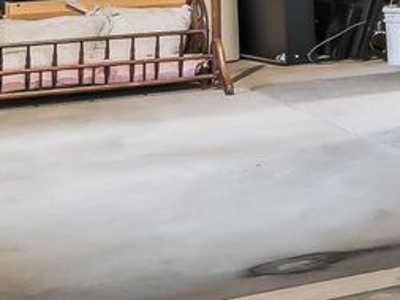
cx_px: 1394
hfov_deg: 9.6
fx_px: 1260
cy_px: -157
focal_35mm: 109
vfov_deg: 12.8
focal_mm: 14
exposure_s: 1.6
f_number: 8
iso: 200
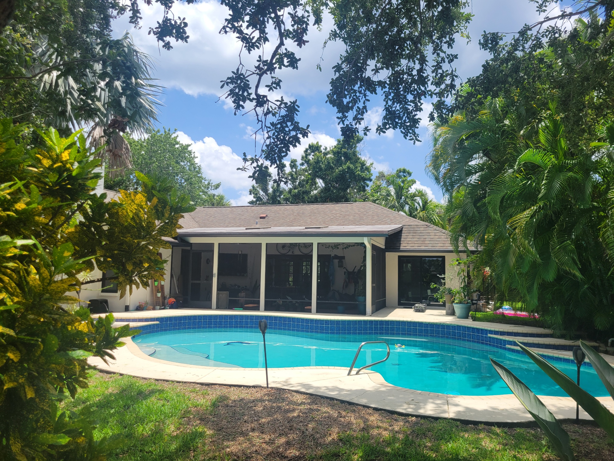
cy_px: 230
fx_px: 461
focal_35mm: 26
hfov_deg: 67.3
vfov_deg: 53.1
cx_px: 307
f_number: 1.8
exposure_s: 1/2283
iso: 40
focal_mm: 5.4
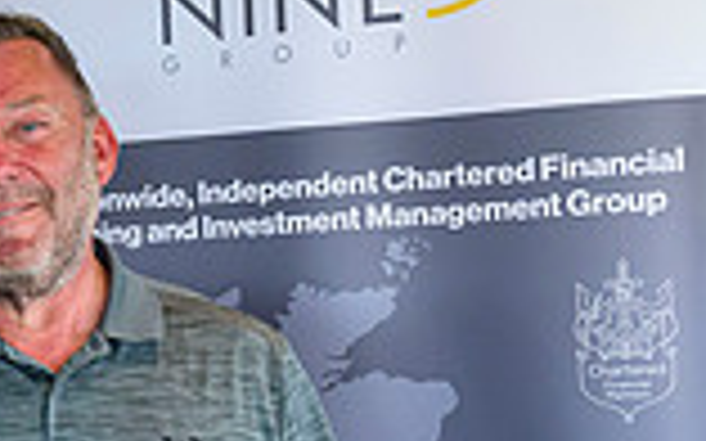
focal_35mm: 138
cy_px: 392
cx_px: -463
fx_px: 2654
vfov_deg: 9.5
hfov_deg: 13.9
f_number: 4.5
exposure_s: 1/320
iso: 2000
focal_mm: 34
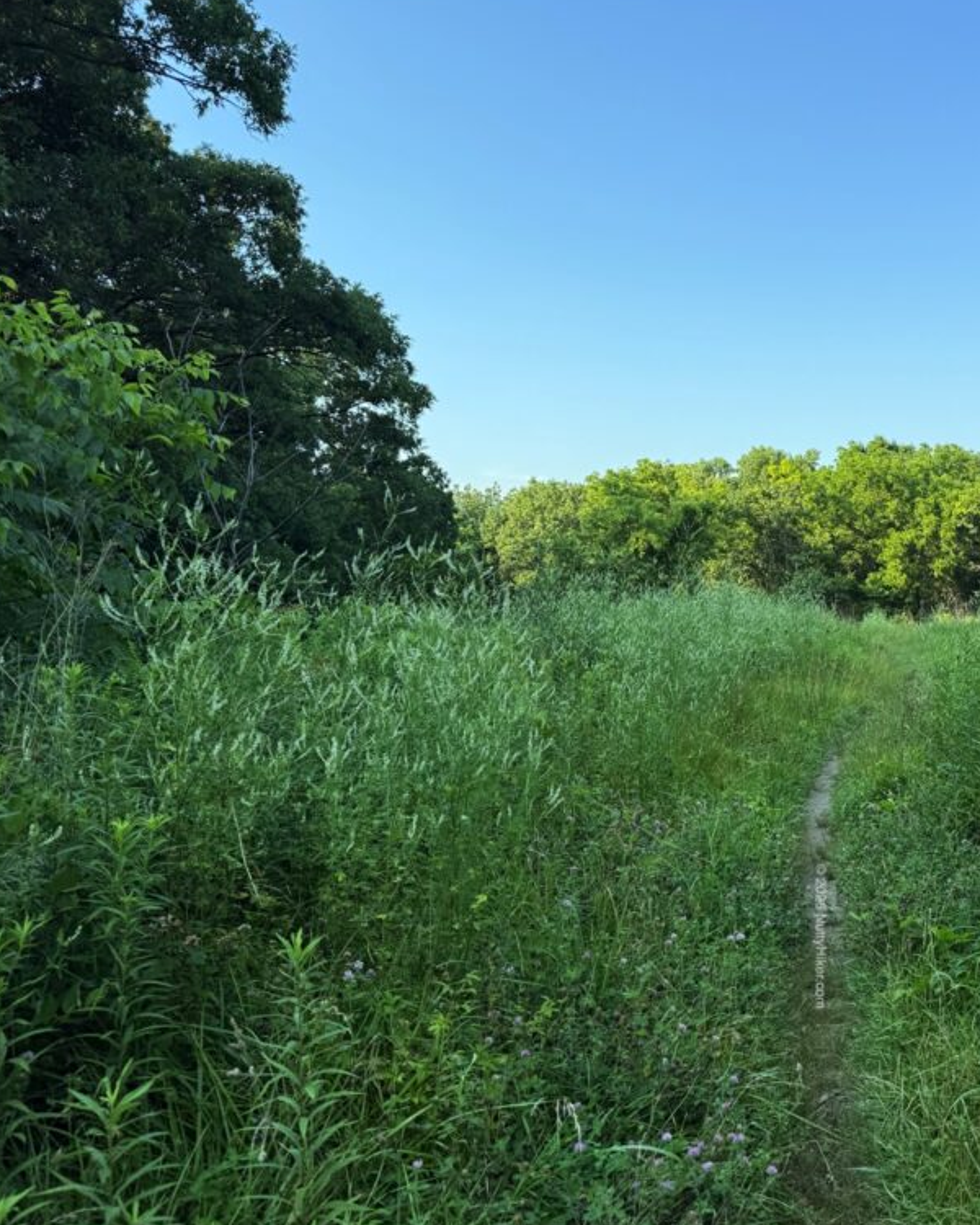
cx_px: 802
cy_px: 606
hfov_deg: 43.4
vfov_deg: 55.7
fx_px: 1160
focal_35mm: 32
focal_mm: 6.76
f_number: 1.78
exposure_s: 1/1032
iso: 80
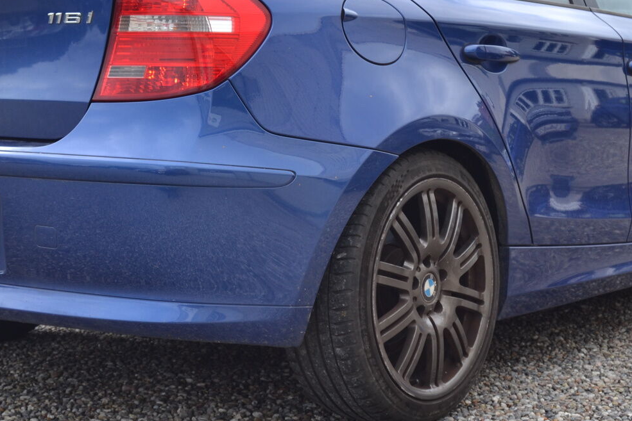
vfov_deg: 17.9
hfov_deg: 26.6
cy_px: 124
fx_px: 1334
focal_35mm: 76
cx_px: 294
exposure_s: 1/160
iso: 100
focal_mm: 26
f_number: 6.3
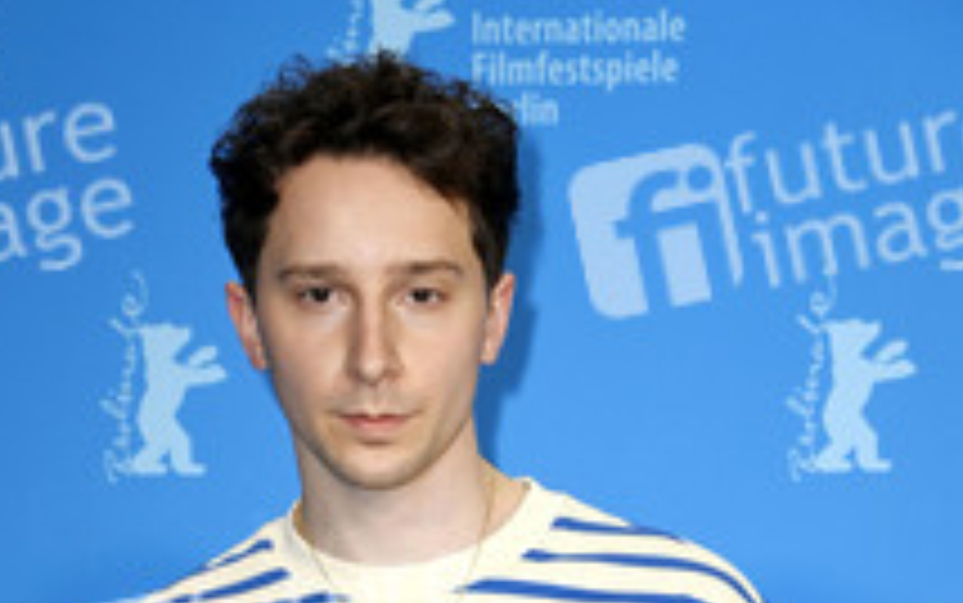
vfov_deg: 7.4
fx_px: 4595
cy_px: 886
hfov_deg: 12.0
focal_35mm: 175
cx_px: 392
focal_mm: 92
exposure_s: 1/200
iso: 800
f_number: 5.6
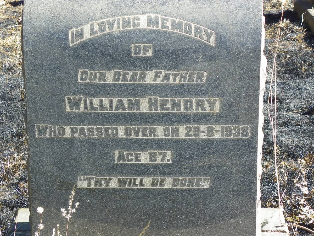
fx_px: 662
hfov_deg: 26.7
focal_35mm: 73
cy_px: 118
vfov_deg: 20.2
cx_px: 157
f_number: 3.5
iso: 64
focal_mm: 13
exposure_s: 1/80
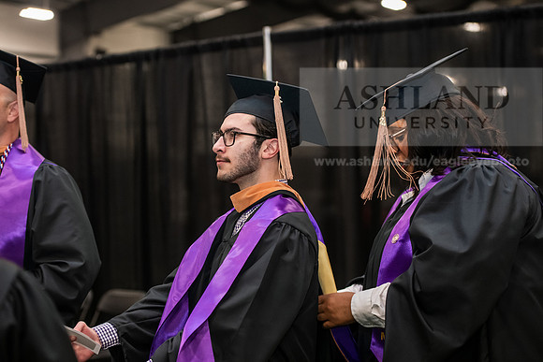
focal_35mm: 75
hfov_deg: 27.0
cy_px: 181
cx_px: 272
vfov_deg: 18.2
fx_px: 1131
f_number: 3.5
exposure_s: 1/200
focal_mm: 75
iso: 3200
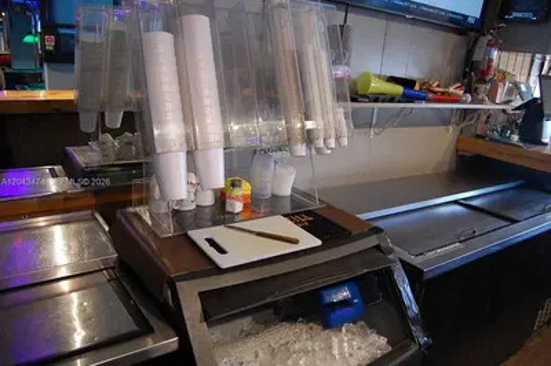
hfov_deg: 67.4
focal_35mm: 27
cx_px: 276
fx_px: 413
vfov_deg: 47.9
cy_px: 183
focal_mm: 18
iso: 720
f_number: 3.5
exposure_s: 1/30
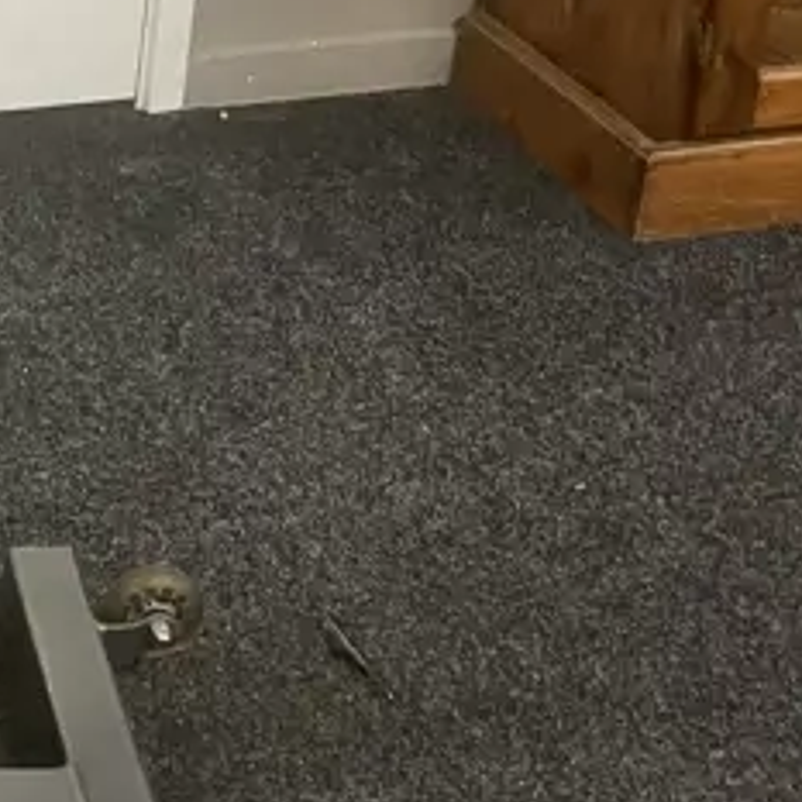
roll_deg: -1.9
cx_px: -389
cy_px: 0
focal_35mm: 109
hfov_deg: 14.9
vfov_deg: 15.7
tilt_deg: -22.0
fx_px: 2857
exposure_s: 1/50
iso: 160
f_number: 1.8
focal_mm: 3.99
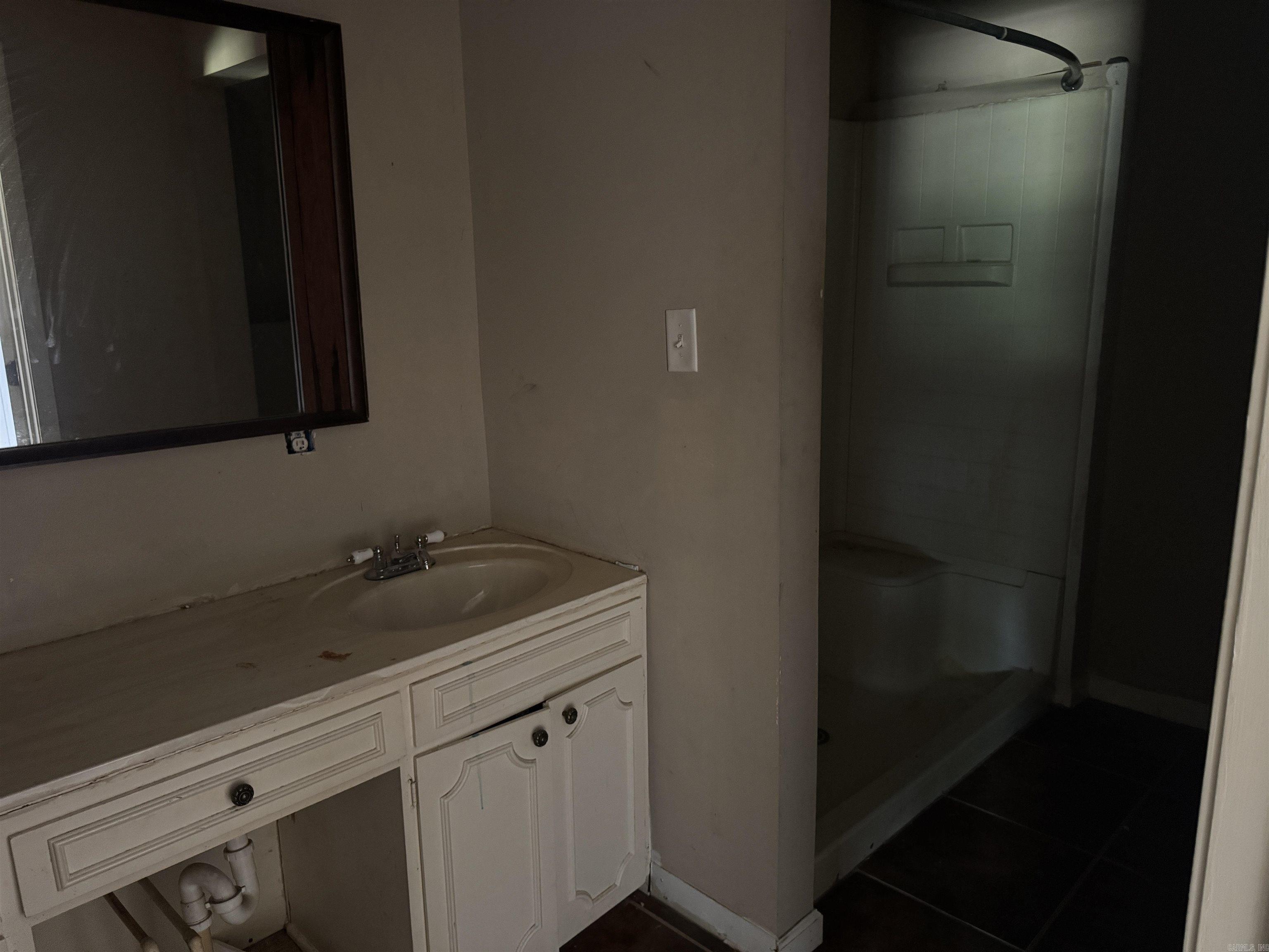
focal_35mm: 24
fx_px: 880
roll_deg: +0.3
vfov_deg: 56.8
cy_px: 476
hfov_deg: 71.6
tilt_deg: -12.9
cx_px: 634
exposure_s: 1/30
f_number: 1.78
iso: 1600
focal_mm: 6.76
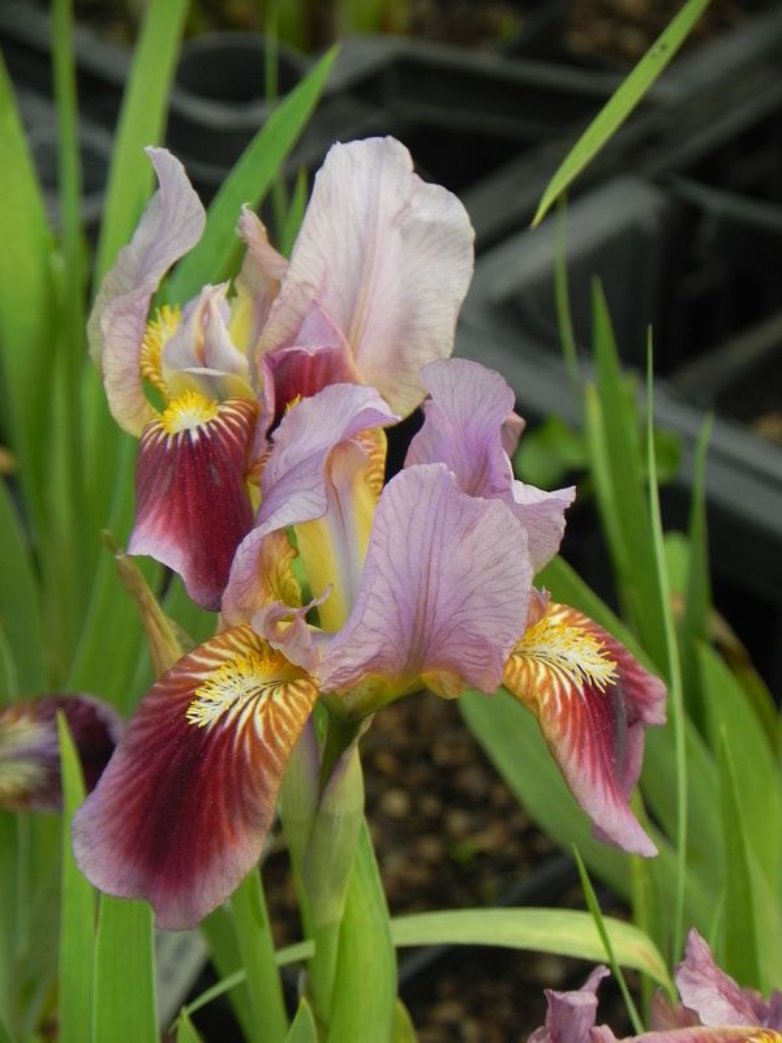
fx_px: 8765
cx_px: 391
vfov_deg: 6.8
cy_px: 522
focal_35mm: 291
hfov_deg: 5.1
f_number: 5
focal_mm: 51.8
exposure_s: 1/320
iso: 160
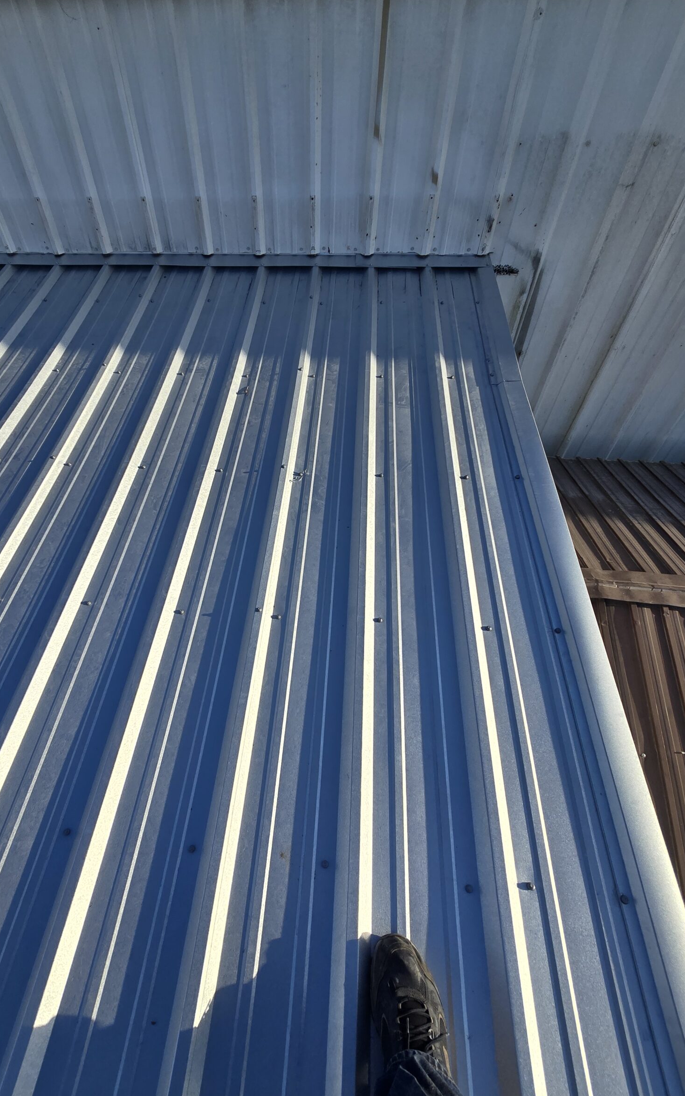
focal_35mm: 15
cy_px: 549
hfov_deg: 74.3
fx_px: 448
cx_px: 291
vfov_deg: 101.5
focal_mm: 2.2
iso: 50
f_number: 2.2
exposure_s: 1/2240
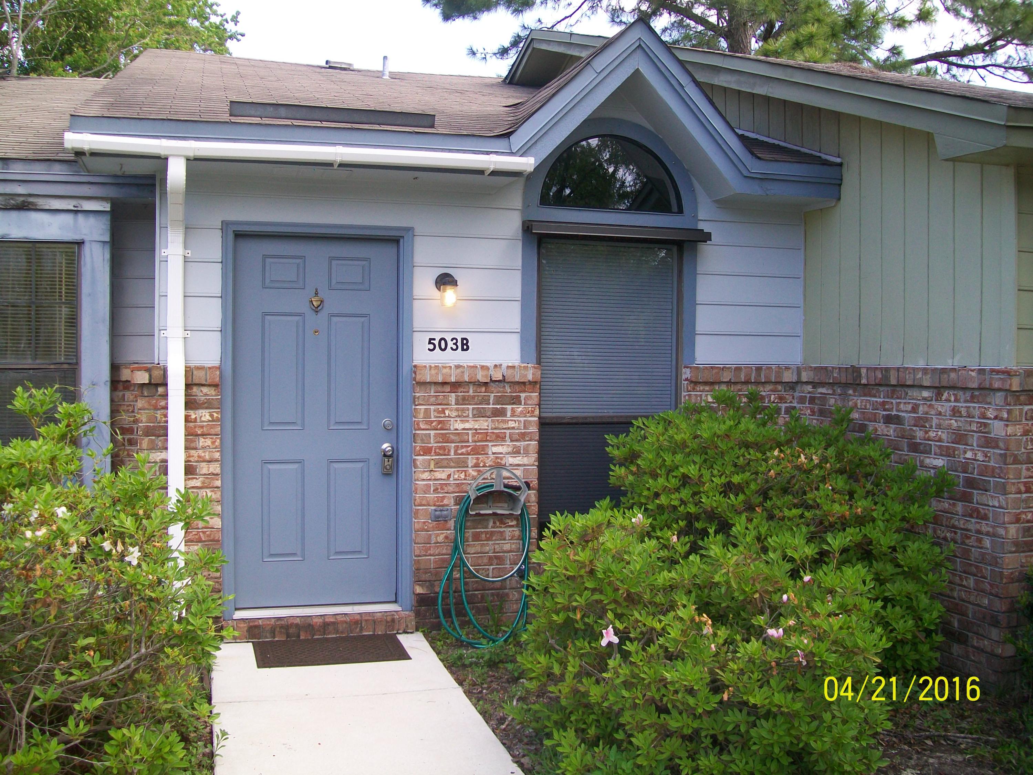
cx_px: 516
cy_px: 388
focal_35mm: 34
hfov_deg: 54.0
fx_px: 1015
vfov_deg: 41.8
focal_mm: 6.1
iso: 64
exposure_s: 1/250
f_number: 2.7
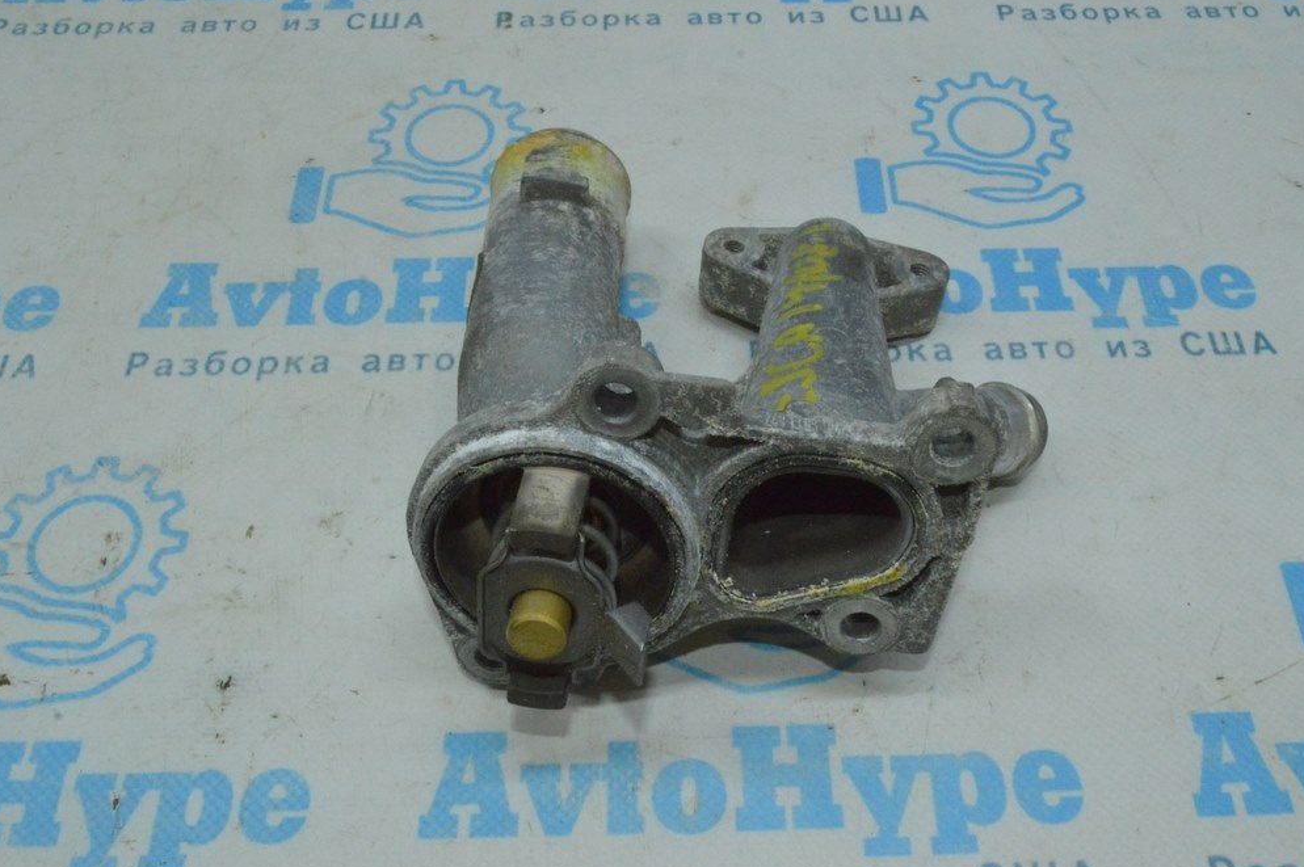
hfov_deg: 55.8
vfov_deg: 38.8
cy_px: 440
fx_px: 1231
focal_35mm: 34
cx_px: 666
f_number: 25
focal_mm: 22
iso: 5600
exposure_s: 1/60
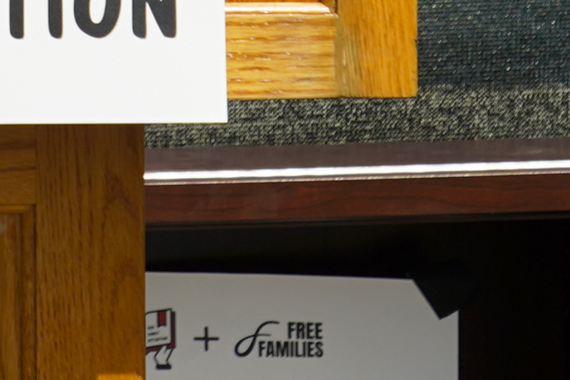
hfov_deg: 5.3
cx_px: -700
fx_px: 5999
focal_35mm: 379
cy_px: -726
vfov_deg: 3.5
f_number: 6.3
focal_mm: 56
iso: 125
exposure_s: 1/500
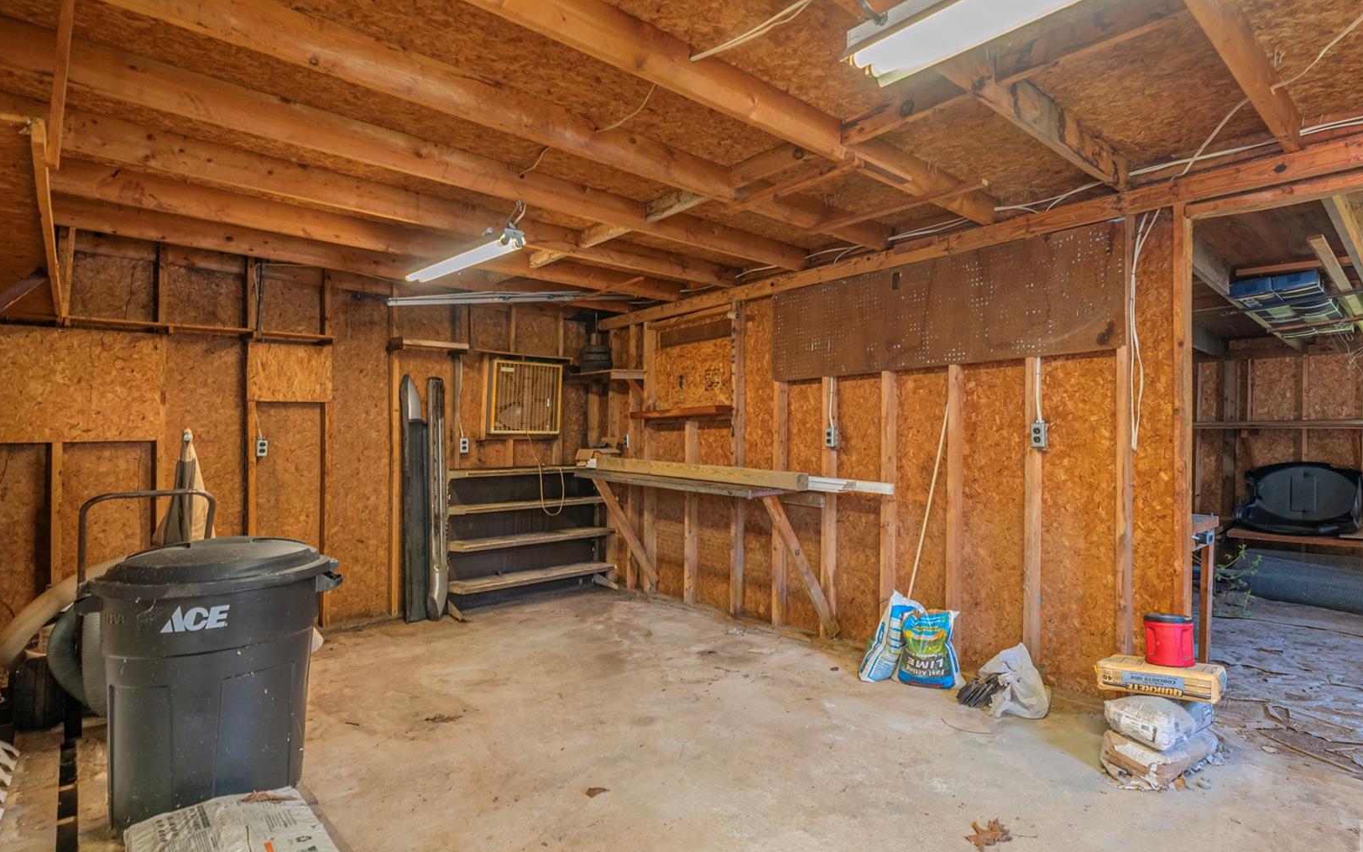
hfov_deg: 90.6
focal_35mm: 18
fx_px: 669
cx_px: 768
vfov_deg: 65.0
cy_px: 411
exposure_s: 1/25
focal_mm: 14
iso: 320
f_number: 8
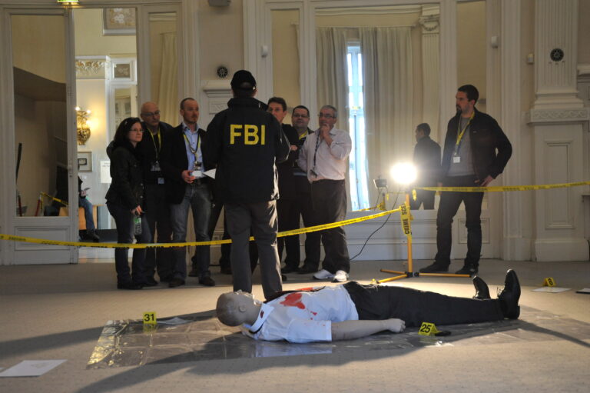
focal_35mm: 45
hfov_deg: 43.6
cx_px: 295
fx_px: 737
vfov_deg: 29.8
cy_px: 196
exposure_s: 1/80
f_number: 7.1
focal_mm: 45
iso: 2500
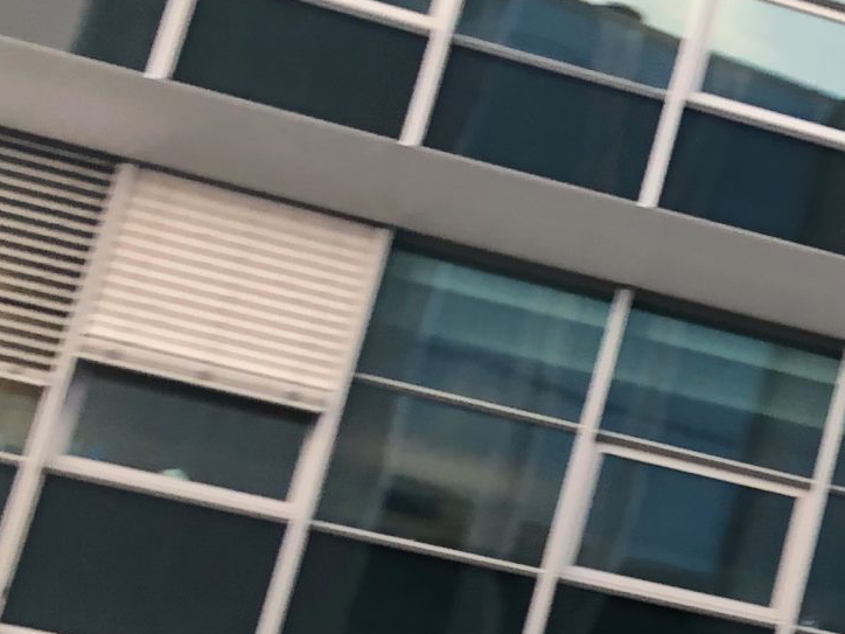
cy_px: 835
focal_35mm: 99
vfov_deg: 14.3
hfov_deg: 17.1
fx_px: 2417
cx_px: 1415
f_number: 1.8
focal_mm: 4
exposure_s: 1/125
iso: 20
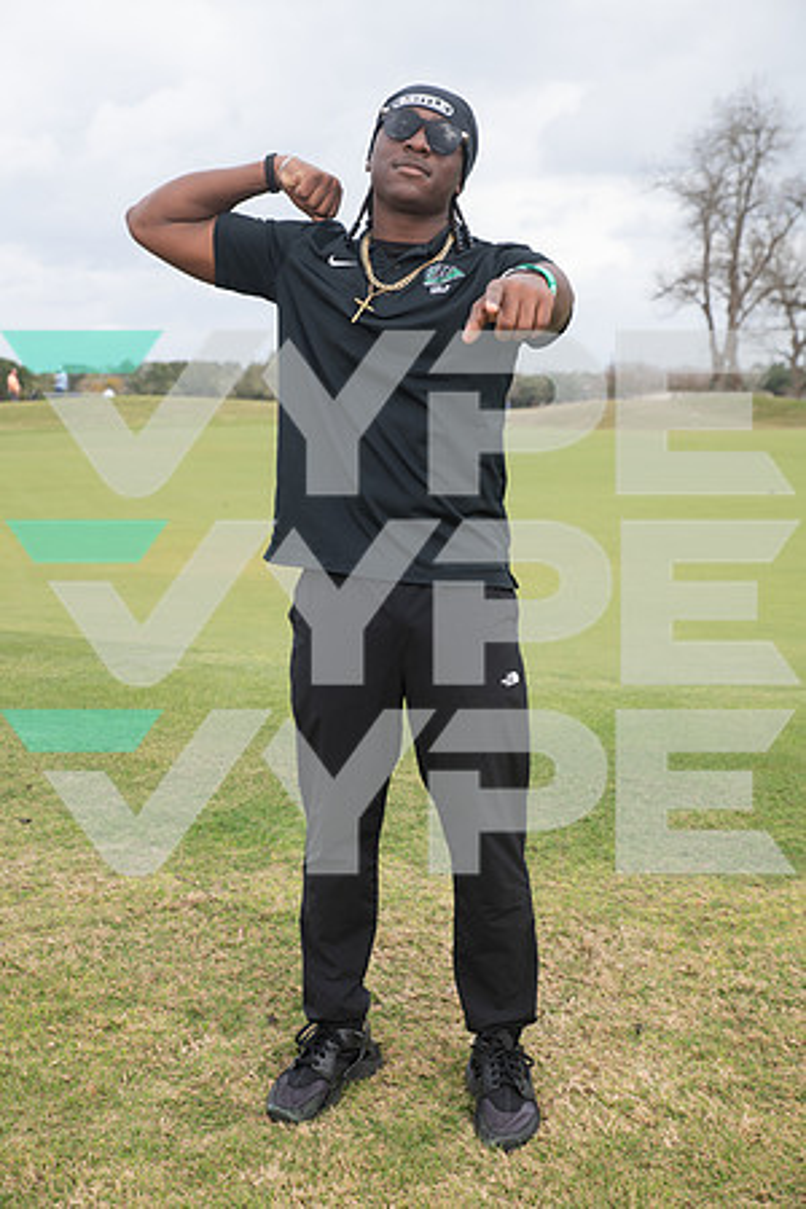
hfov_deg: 26.0
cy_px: 604
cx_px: 403
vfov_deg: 38.2
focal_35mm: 52
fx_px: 1746
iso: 160
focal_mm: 52
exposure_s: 1/400
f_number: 6.3
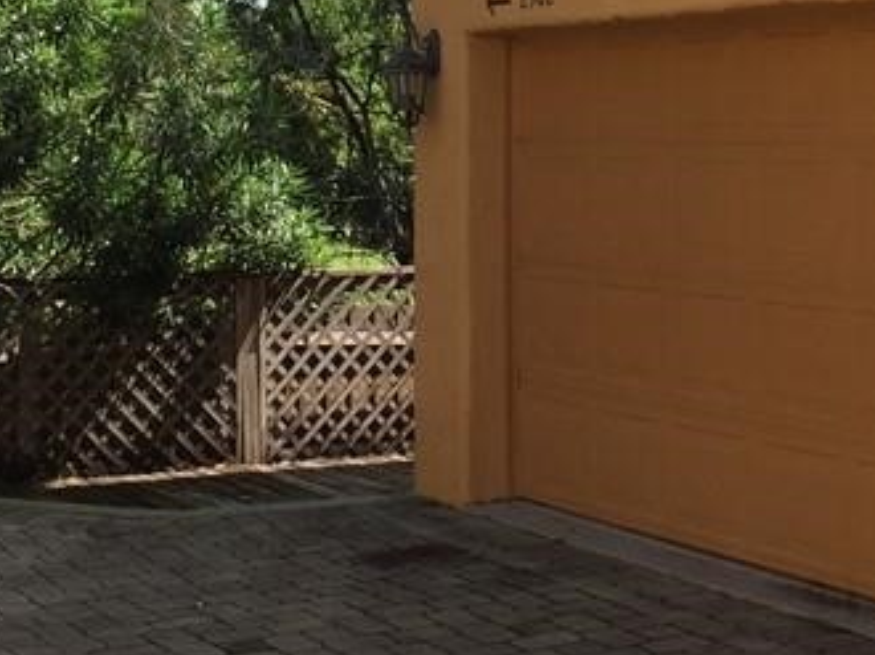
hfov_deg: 21.8
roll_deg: -1.2
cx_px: 406
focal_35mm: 90
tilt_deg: +2.1
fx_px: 2273
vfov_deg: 16.2
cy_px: 50
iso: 32
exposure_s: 1/1041
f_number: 2.2
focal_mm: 4.15
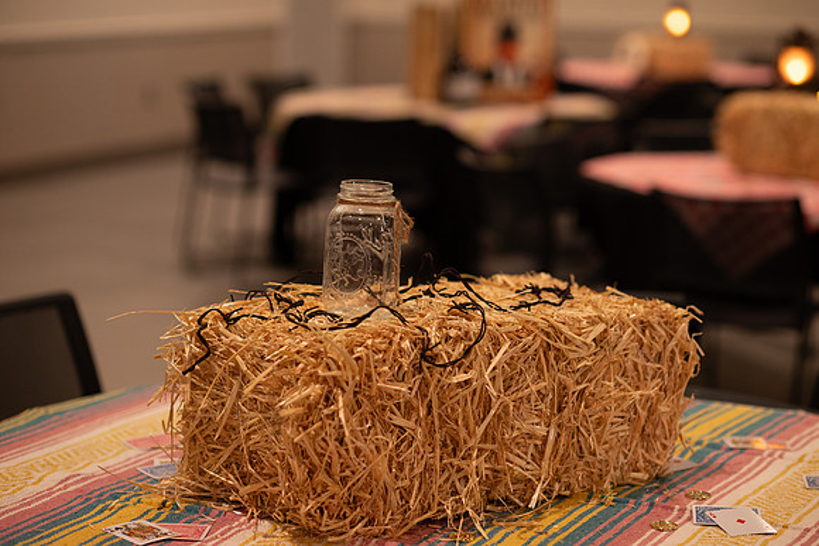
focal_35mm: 85
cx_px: 410
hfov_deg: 23.9
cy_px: 273
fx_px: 1934
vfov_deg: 16.1
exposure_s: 1/200
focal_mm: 85
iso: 1000
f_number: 2.5
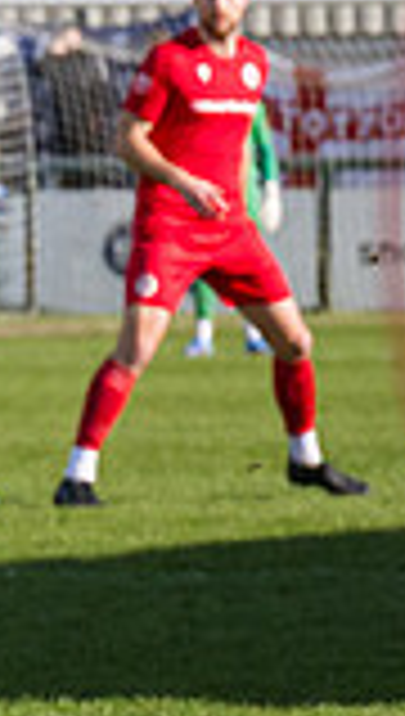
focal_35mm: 541
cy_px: 357
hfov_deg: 2.2
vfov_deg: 4.0
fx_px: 10280
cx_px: 1522
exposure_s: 1/3200
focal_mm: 70
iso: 200
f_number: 4
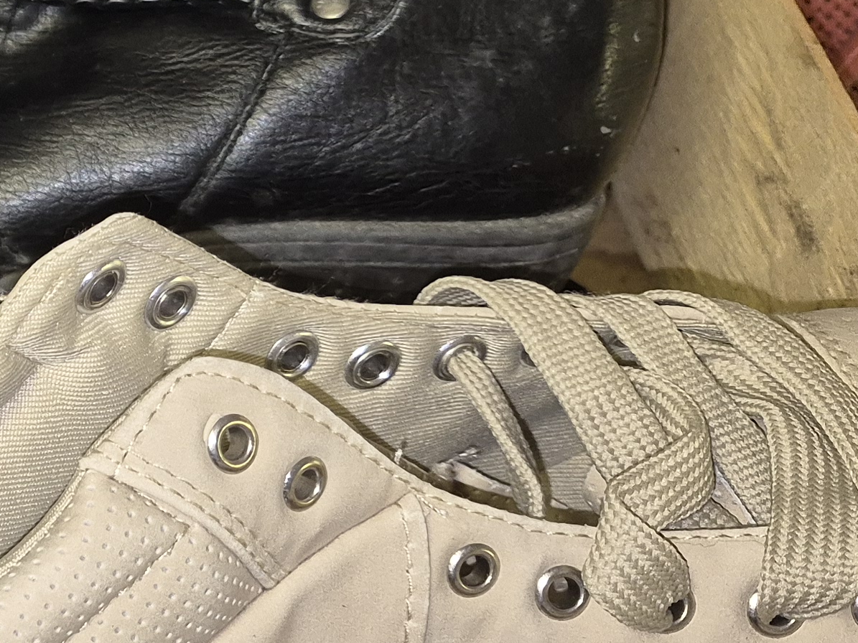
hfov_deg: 20.8
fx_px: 1908
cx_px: -500
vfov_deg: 19.0
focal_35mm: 77
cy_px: 161
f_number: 1.8
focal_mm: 5.4
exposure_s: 1/21
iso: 125
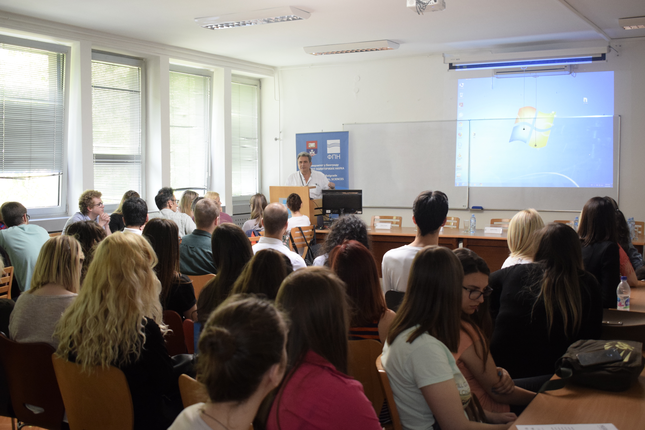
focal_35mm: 42
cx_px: 322
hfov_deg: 46.4
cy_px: 215
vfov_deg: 31.9
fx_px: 752
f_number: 4.2
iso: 2000
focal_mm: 28
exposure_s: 1/100
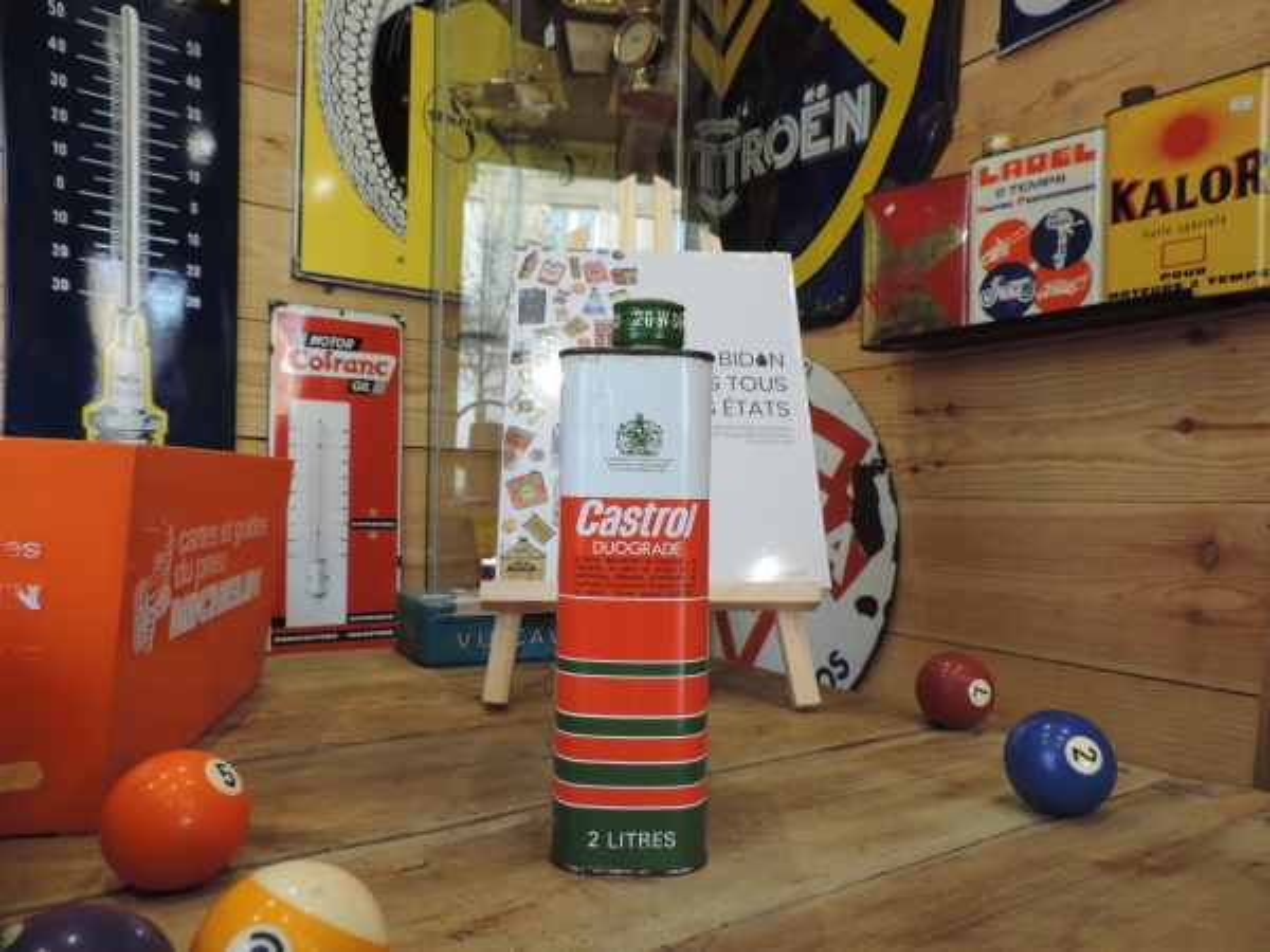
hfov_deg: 71.6
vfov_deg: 56.8
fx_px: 881
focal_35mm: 24
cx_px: 635
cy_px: 476
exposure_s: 1/30
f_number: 3
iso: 200
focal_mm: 4.3
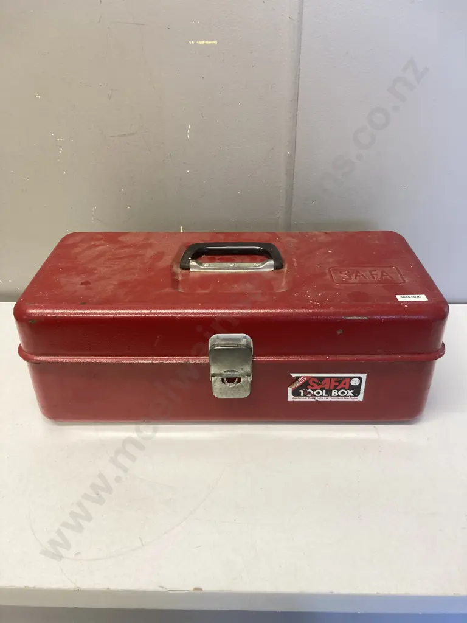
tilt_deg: -29.6
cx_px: 234
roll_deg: -1.0
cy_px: 312
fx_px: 504
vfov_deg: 63.4
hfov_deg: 49.7
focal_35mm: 28
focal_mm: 3.99
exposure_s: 1/50
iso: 64
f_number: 1.8
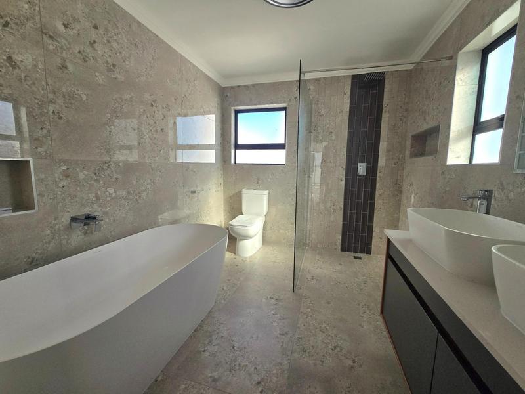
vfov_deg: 89.9
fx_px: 197
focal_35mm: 13
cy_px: 197
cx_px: 262
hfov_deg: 106.2
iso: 100
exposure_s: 1/769
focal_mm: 2.2
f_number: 2.2
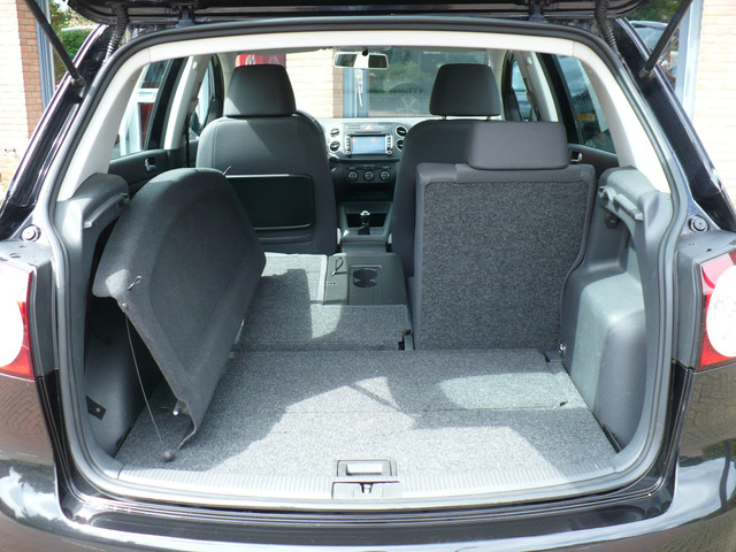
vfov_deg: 38.7
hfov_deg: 50.1
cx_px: 368
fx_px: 787
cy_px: 276
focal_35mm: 37
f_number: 2.8
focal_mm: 6.1
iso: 100
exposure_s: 1/125
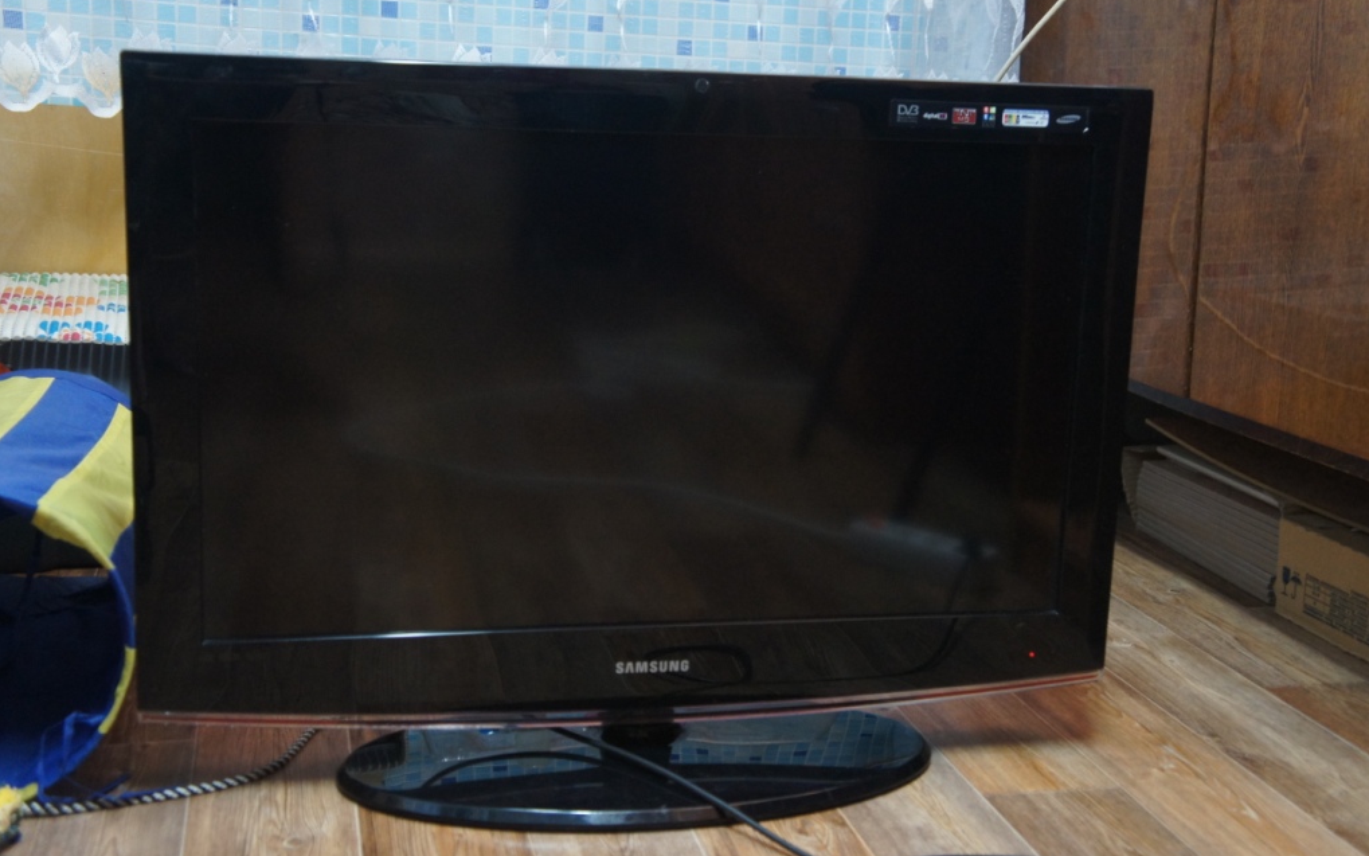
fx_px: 1661
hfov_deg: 44.8
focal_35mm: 45
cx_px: 685
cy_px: 404
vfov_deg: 28.9
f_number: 4
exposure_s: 1/6
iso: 1600
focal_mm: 29
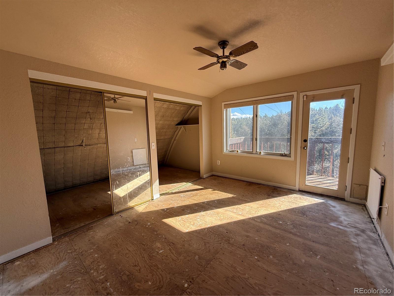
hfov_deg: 102.1
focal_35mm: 14
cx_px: 197
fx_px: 159
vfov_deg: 85.7
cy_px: 148
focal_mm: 2.22
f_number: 2.2
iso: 50
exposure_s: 1/196
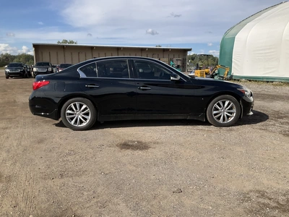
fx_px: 242
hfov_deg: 61.7
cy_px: 108
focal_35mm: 29
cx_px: 144
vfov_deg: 48.2
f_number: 1.8
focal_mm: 3
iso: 25
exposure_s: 1/2058
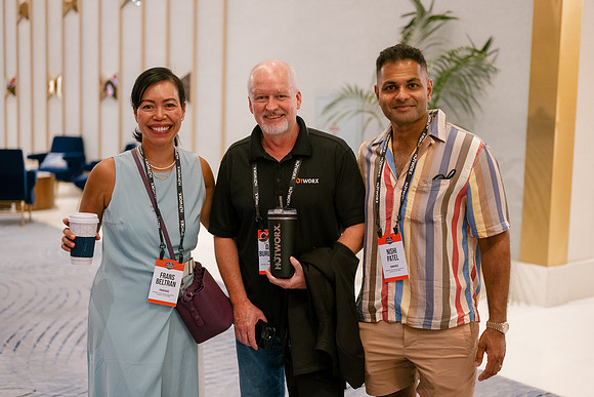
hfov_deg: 39.6
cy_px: 198
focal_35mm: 50
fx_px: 825
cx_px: 297
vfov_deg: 27.0
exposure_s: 1/160
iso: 1600
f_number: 2.2
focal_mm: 50
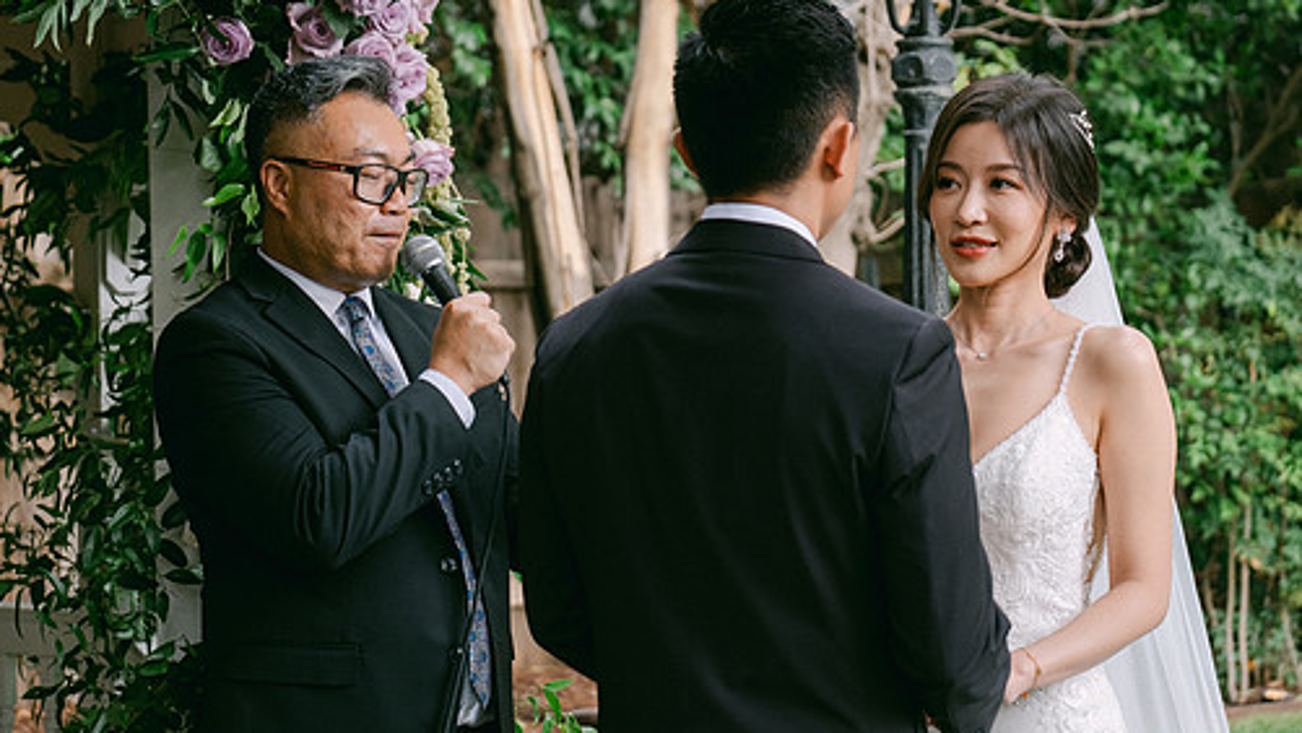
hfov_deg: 23.4
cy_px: 337
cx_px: 673
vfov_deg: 13.3
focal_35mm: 91
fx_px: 3142
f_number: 2.8
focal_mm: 50
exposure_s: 1/250
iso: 320
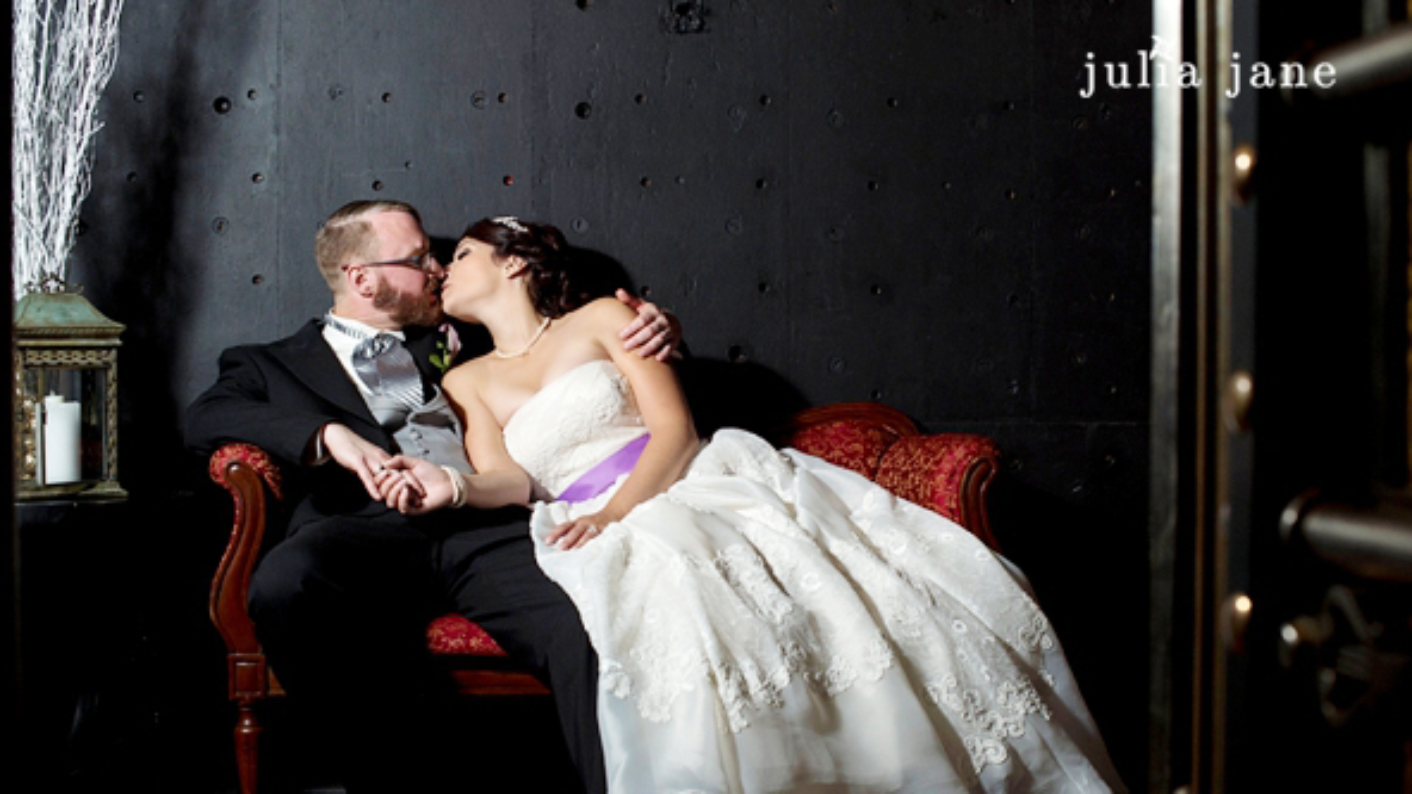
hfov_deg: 39.2
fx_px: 1984
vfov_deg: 22.6
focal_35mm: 53
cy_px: 469
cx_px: 700
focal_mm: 50
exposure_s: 1/100
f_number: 4
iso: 640
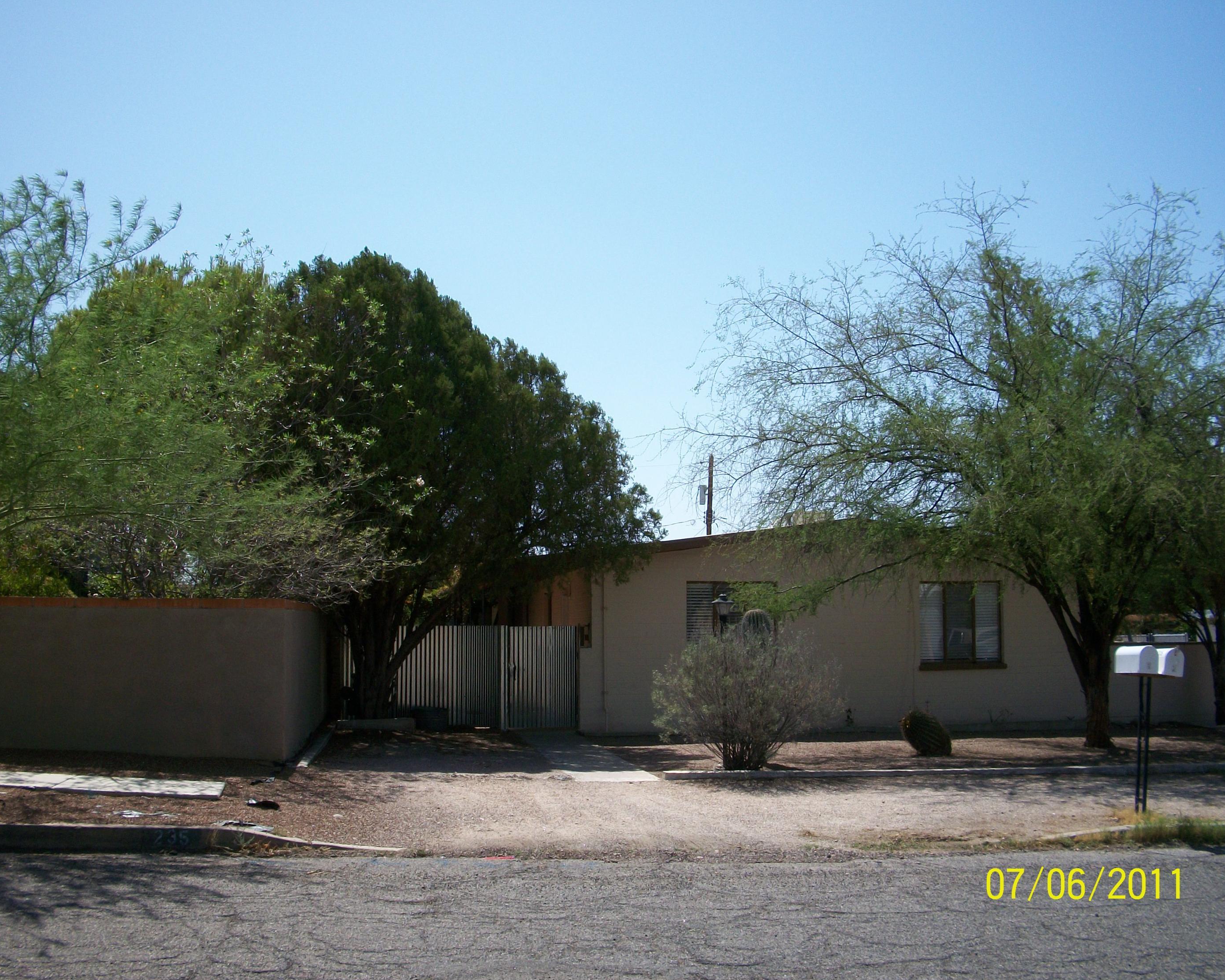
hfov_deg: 49.1
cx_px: 591
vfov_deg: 40.1
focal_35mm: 37
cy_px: 497
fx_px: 1341
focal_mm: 6.3
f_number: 5.6
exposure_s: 1/400
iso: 80
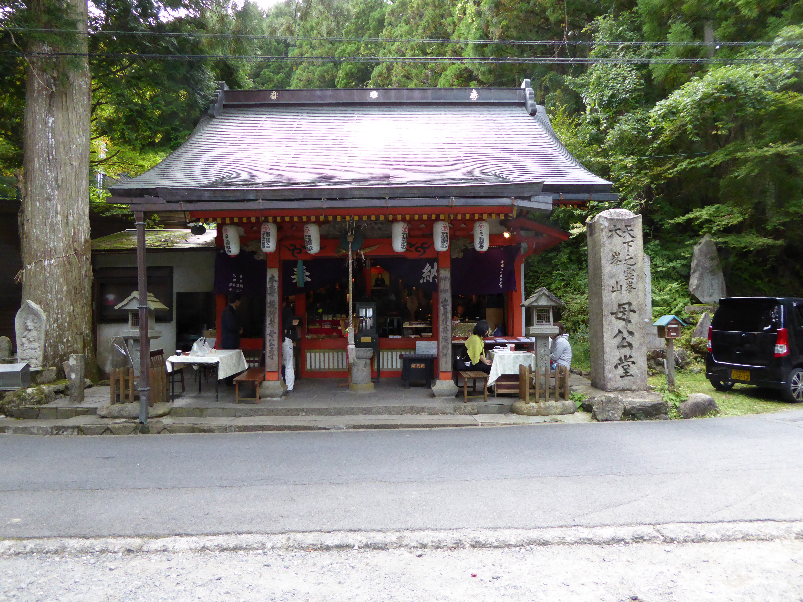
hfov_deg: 69.4
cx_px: 402
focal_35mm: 25
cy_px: 301
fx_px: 580
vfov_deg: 54.9
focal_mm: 4.3
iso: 640
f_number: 3.3
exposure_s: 1/250
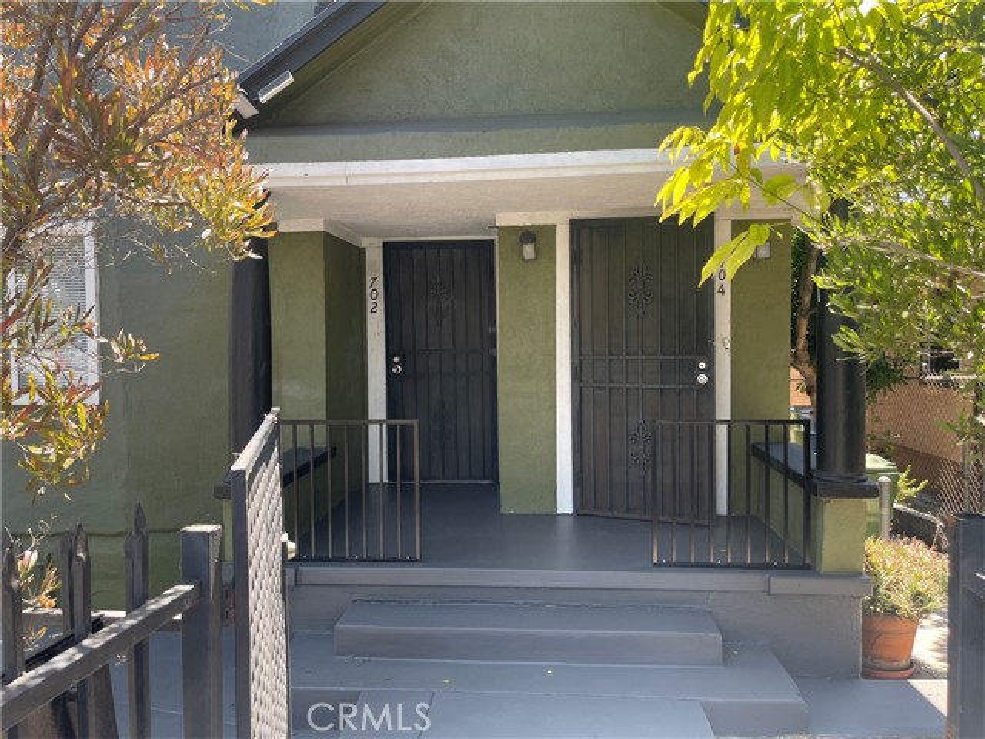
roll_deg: +0.5
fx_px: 711
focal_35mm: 25
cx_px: 492
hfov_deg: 69.4
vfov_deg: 54.9
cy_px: 370
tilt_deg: -1.6
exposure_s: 1/278
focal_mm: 5.1
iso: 32
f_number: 1.6
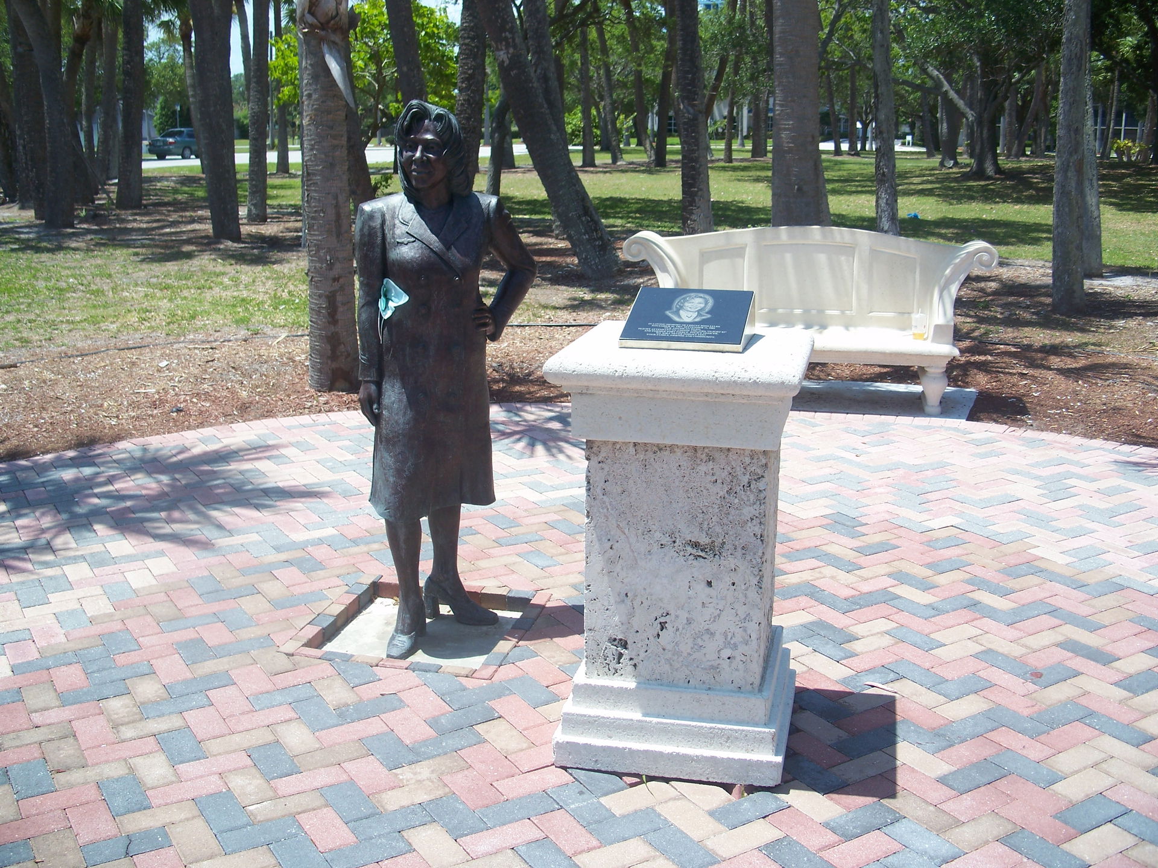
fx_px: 1238
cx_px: 579
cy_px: 434
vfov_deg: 38.7
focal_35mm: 37
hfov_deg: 50.1
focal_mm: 7.8
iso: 64
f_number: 2.8
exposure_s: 1/640
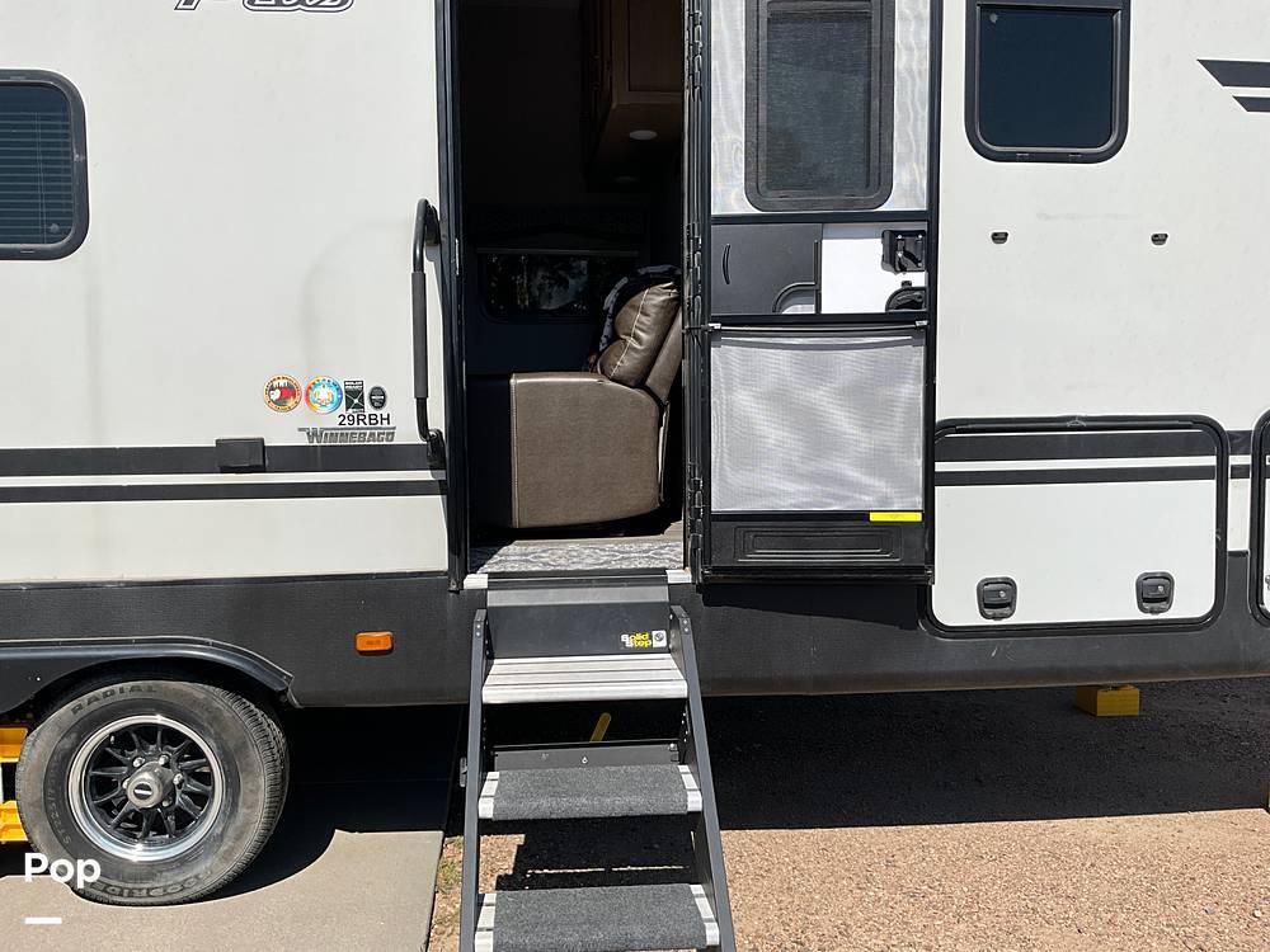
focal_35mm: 29
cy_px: 476
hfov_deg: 61.7
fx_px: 1064
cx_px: 635
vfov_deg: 48.2
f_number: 1.8
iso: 25
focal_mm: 3
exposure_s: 1/2959
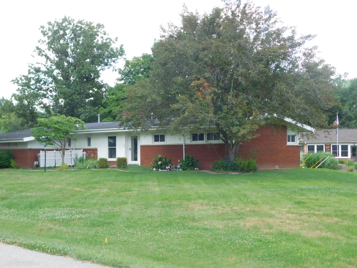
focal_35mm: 59
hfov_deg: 32.7
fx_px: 608
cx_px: 178
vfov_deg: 24.8
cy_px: 134
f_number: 4
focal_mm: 10.4
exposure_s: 1/160
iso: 125
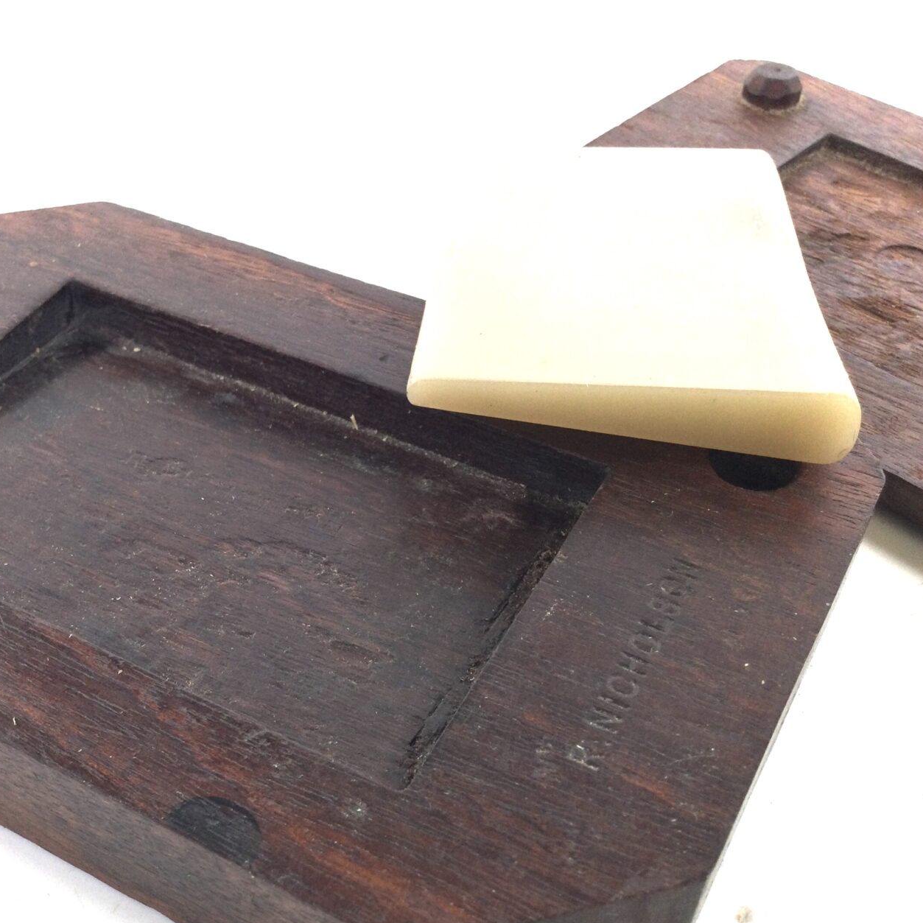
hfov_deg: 39.1
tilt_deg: -45.9
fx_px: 1267
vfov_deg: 39.9
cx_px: 250
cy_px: 528
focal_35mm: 42
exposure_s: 1/100
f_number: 2.4
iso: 40
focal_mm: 3.3
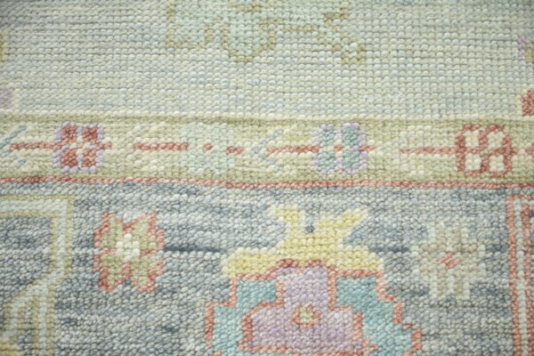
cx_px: 267
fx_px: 920
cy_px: 178
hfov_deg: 32.4
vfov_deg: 21.9
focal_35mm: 62
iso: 125
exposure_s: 1/30
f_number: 4
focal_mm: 62
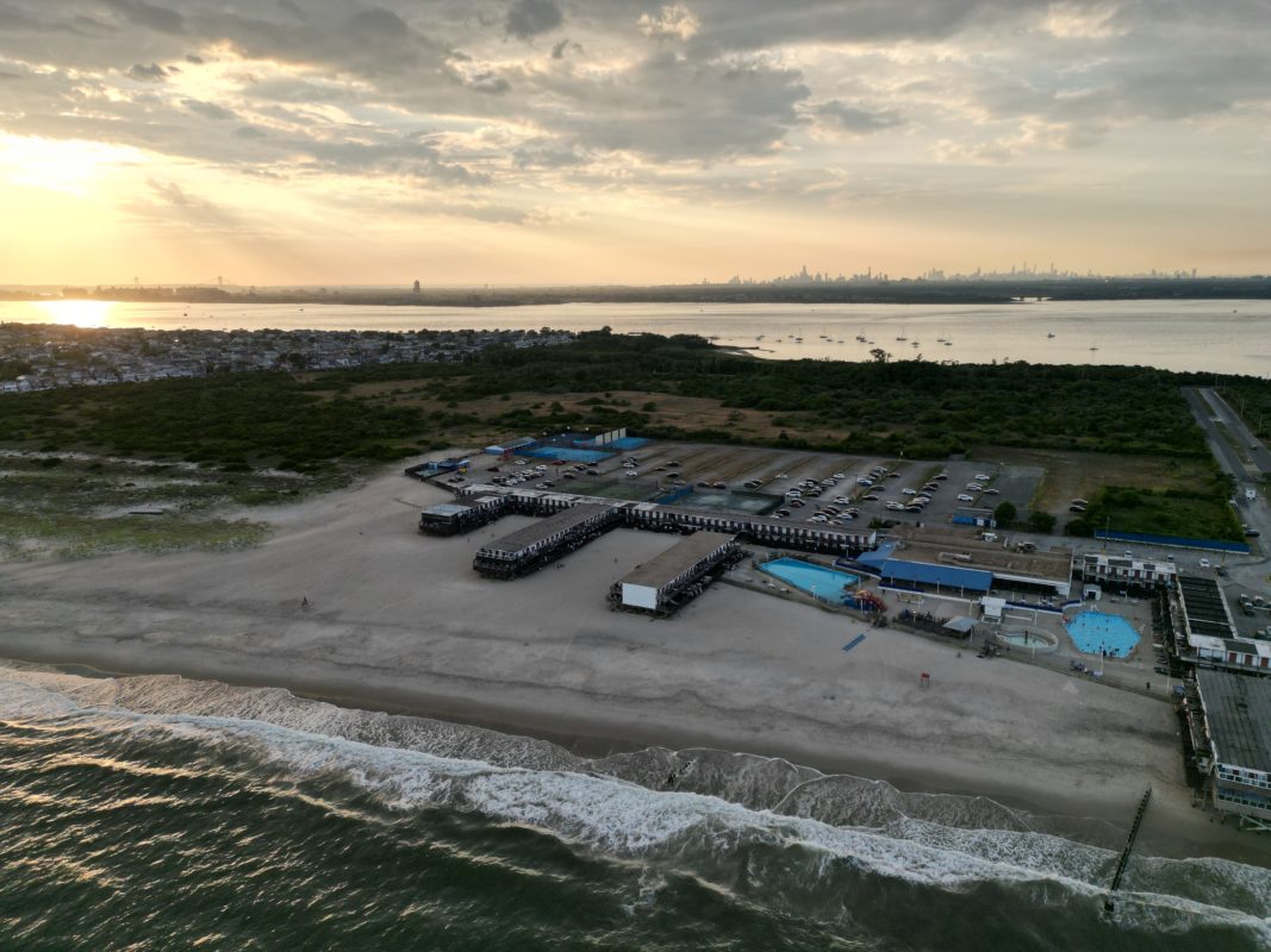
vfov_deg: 56.8
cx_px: 636
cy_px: 476
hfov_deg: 71.6
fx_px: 881
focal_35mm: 24
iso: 110
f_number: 1.7
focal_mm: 6.72
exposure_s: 1/1600
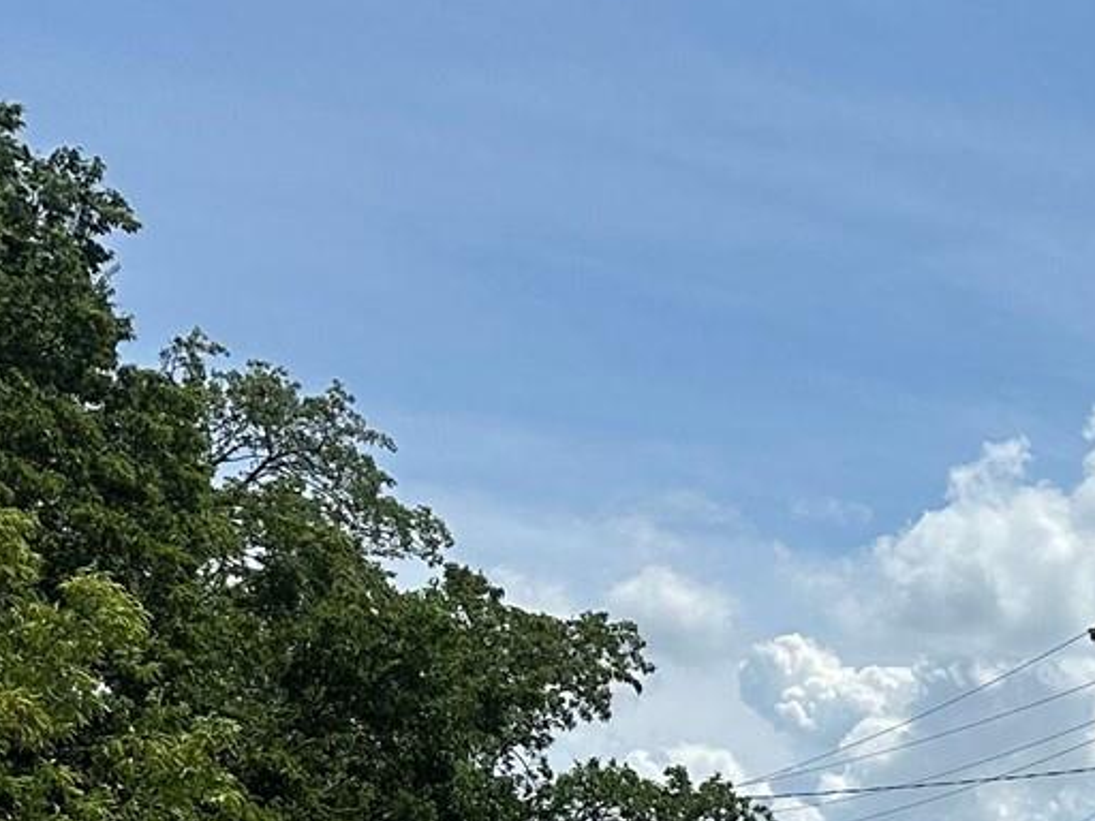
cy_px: 1300
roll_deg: -0.4
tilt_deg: -1.2
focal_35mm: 96
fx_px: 3037
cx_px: 2040
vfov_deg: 14.2
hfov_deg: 16.6
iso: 80
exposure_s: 1/7576
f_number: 1.78
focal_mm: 6.86
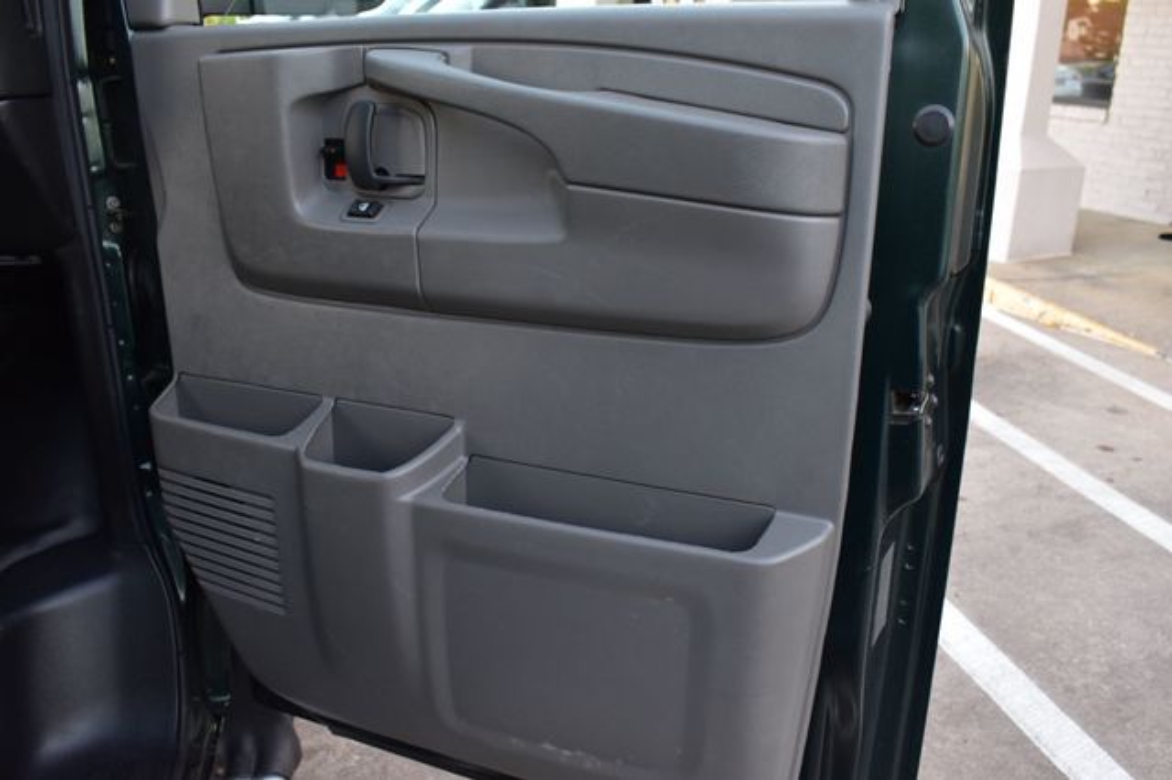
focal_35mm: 32
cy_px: 390
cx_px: 586
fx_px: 1025
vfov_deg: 41.7
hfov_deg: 59.5
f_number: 6.3
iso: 560
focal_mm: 21
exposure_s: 1/15
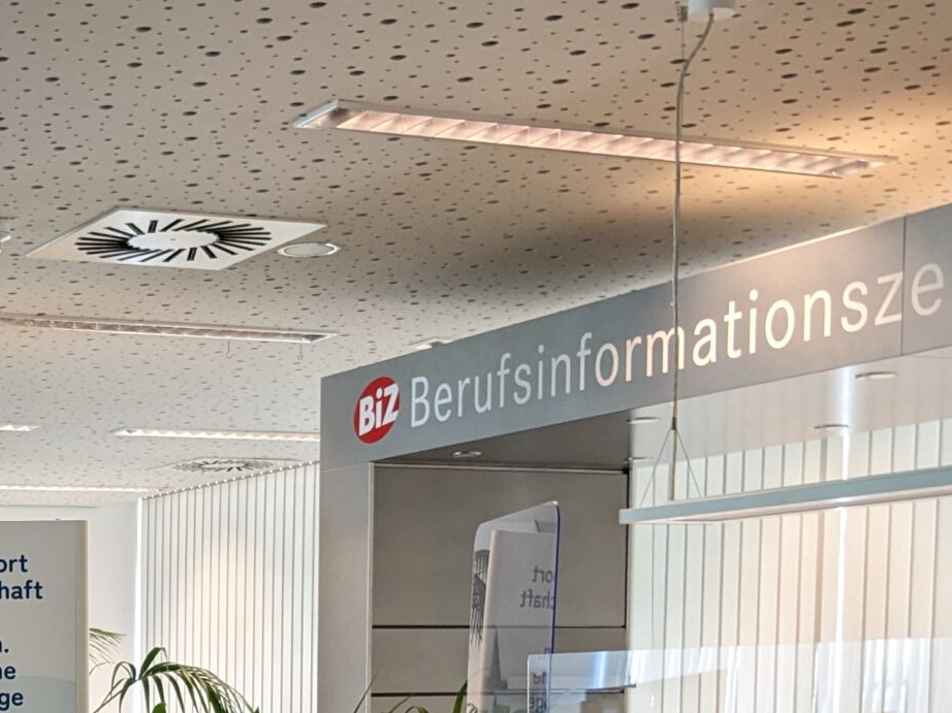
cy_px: 930
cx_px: -60
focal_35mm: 75
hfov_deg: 24.5
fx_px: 2062
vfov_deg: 18.3
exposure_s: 1/25
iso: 56
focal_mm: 4.38
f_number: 1.73
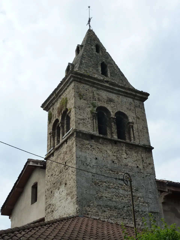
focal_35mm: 52
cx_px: 90
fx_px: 361
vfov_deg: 36.8
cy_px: 120
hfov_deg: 28.0
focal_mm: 8.5
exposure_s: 1/500
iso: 125
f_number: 5
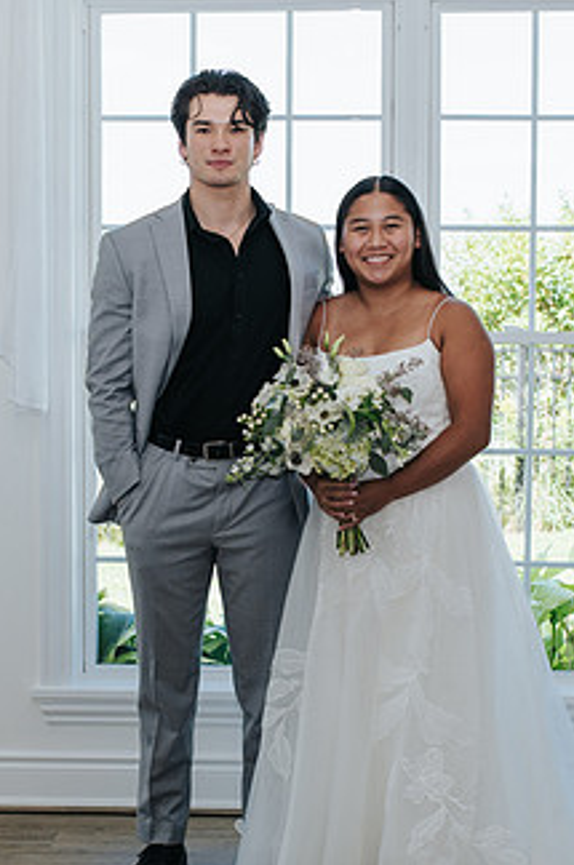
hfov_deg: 16.0
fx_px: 2039
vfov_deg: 23.8
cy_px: 583
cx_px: 187
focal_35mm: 85
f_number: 3.5
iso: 160
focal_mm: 35
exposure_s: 1/200
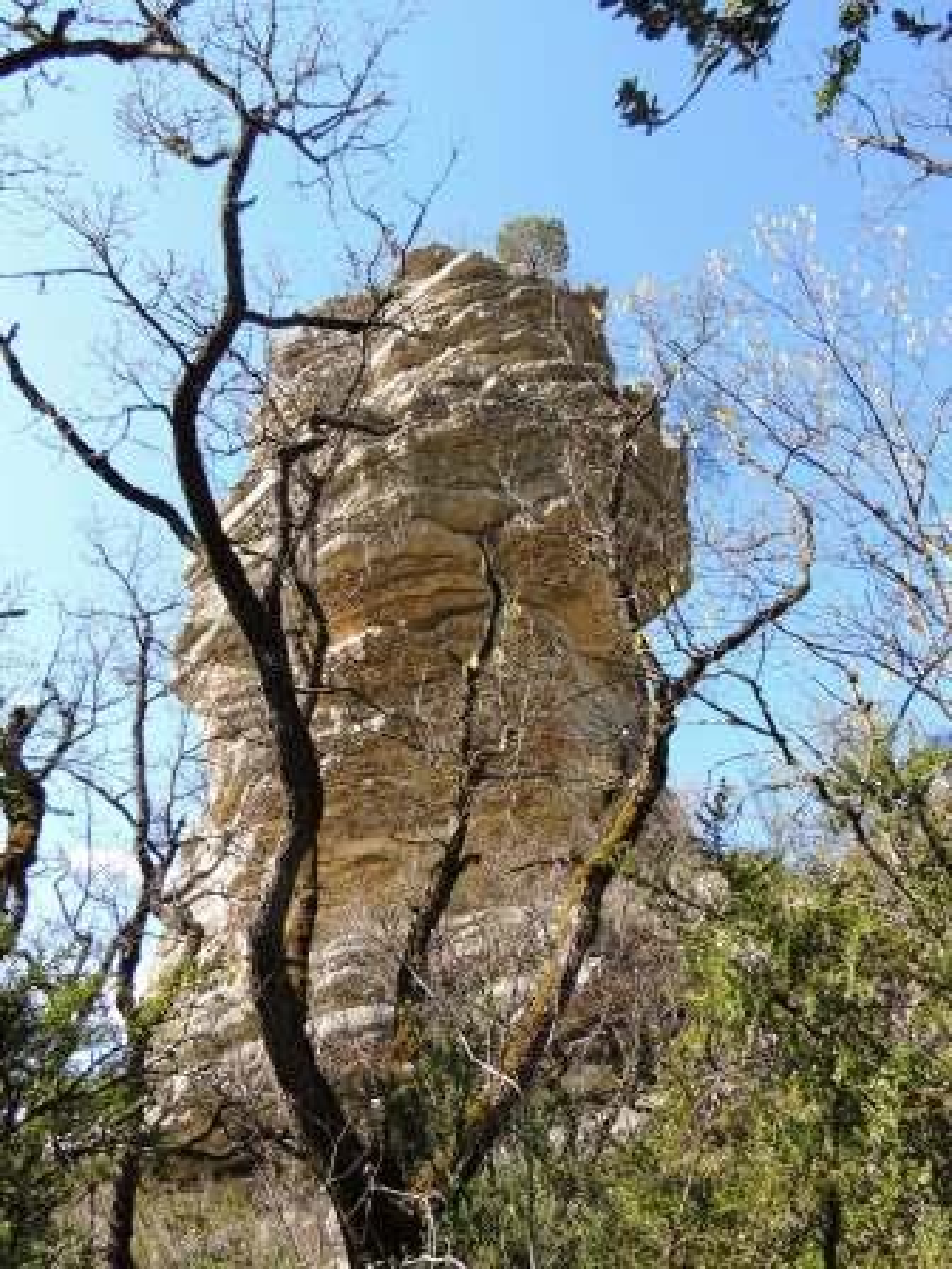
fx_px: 1100
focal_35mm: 30
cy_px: 634
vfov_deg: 60.0
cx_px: 476
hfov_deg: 46.8
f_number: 3.1
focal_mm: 5.3
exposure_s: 1/400
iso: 100
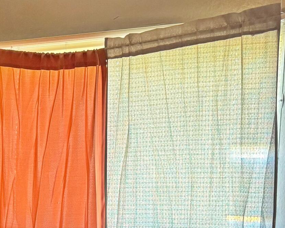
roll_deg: +0.2
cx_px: -57
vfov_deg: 17.3
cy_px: 266
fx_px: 717
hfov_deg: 21.0
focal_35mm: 85
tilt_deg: -8.8
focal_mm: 6.76
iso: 640
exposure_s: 1/60
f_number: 1.78
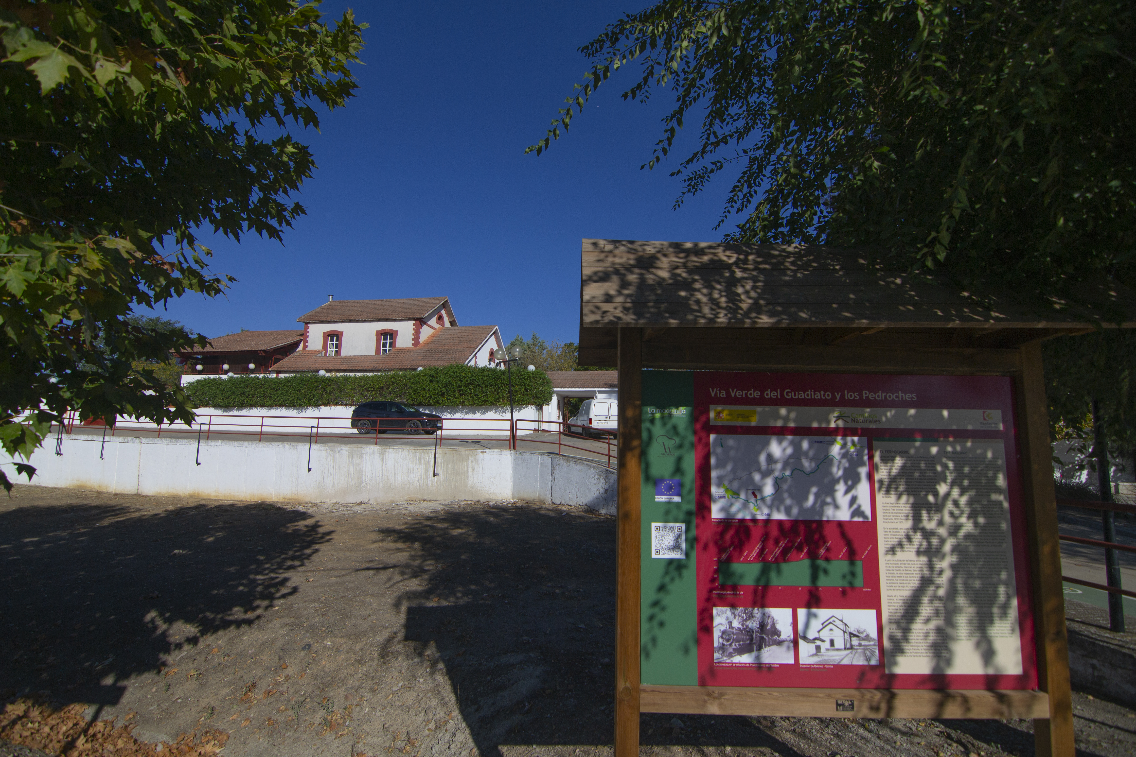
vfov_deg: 72.1
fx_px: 521
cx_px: 568
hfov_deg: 95.0
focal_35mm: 16
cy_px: 378
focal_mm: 11
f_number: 4
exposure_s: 1/3200
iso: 100
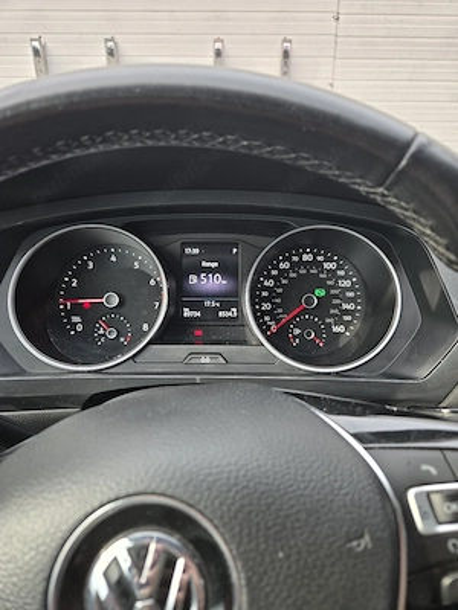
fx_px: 406
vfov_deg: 73.9
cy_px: 305
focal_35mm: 23
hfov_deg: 58.9
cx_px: 229
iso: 80
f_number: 1.8
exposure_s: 1/182
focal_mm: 5.4
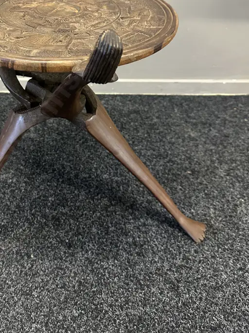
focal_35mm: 36
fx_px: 345
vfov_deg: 49.4
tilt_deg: -31.3
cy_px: 86
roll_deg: -0.1
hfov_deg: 38.7
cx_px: 66
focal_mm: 6.86
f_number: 1.78
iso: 500
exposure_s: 1/50
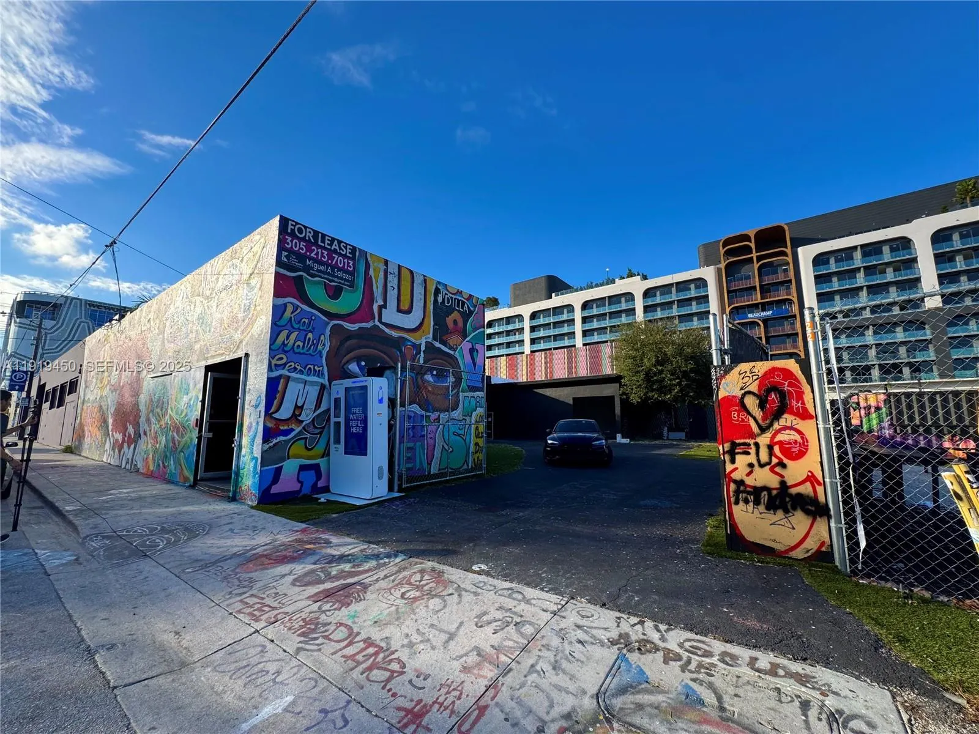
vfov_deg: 85.7
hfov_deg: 102.1
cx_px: 490
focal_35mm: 14
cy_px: 367
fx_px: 396
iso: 50
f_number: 2.2
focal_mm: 2.22
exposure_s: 1/641
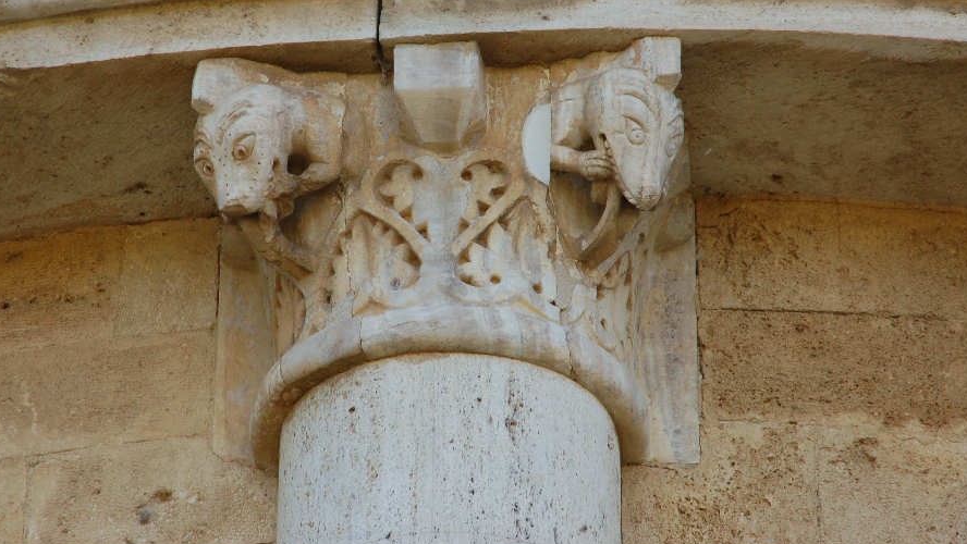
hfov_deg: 9.0
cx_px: 445
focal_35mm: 239
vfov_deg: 5.1
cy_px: 204
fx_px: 6119
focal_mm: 135
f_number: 11
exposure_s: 1/90
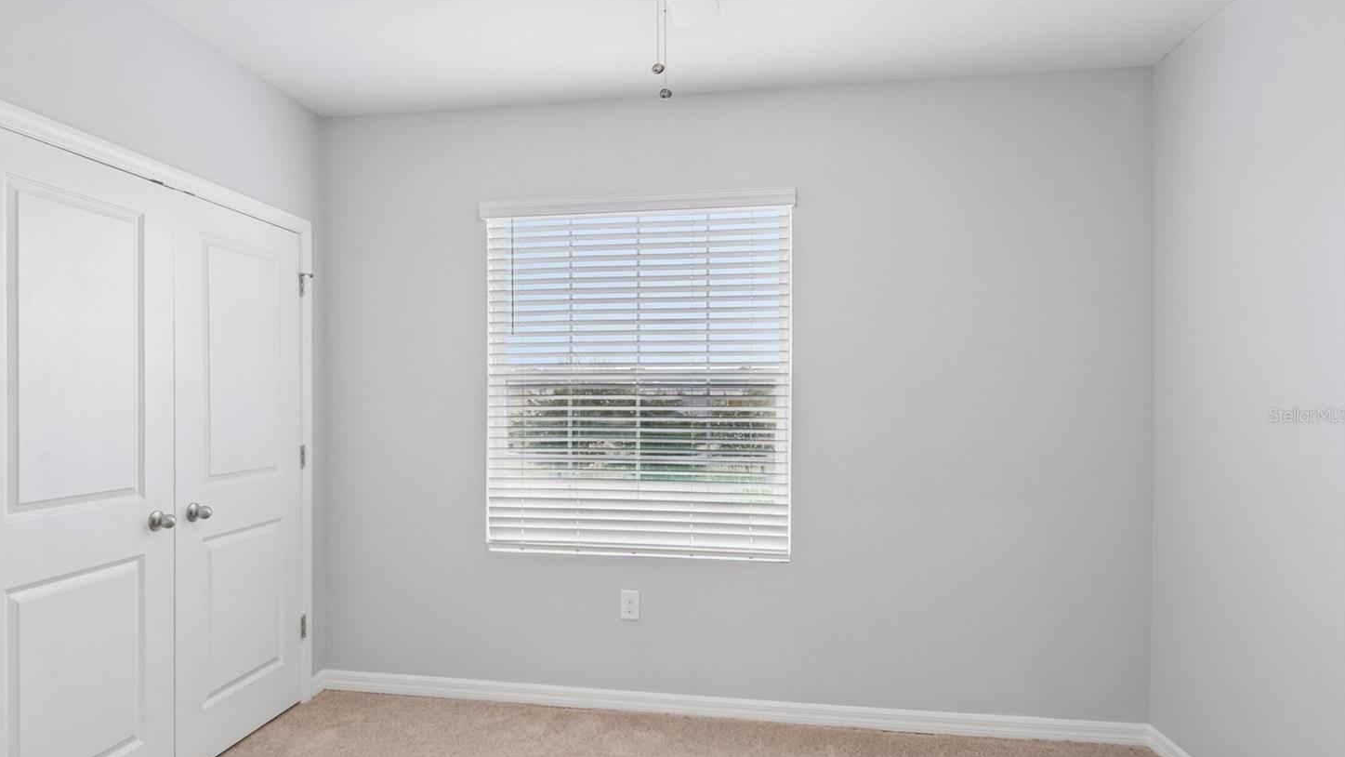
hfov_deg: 81.0
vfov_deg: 51.4
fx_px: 785
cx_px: 608
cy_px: 415
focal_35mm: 22
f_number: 8
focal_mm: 19
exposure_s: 1/20
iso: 400
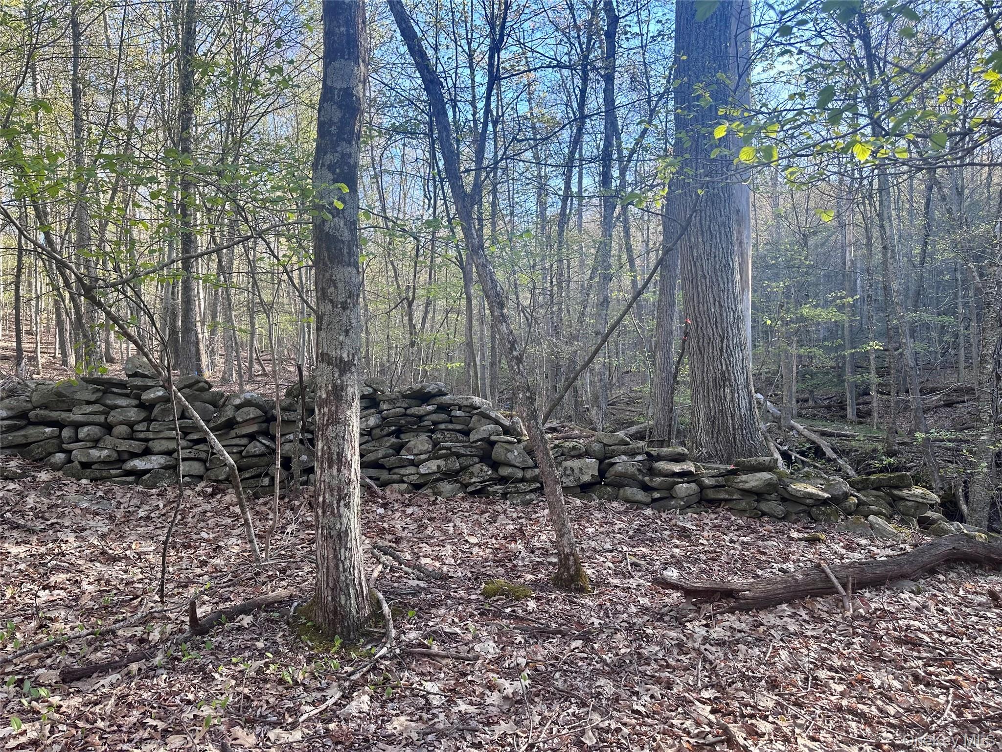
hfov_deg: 71.6
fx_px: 695
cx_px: 501
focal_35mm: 24
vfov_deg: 56.8
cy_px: 376
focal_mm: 6.86
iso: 64
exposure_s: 1/211
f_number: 1.78
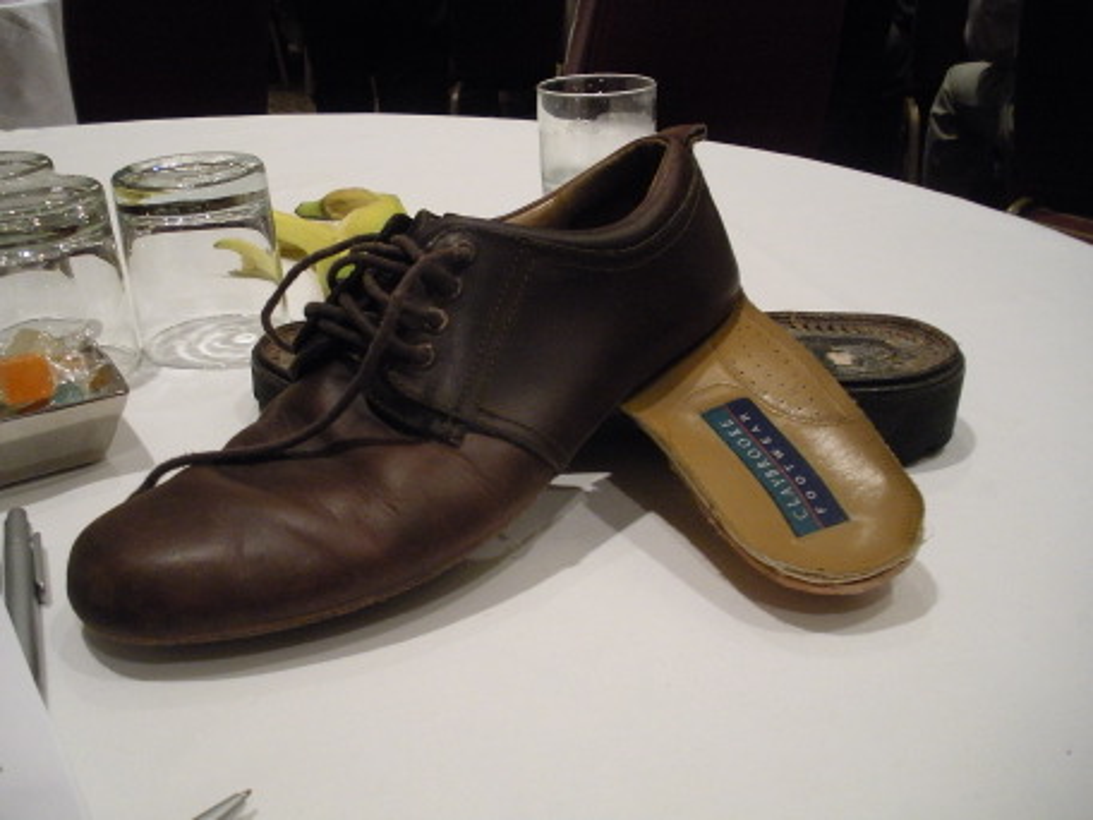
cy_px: 410
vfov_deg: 39.7
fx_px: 1137
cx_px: 546
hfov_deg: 51.4
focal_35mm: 36
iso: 400
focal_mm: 6.3
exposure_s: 1/25.8
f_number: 3.5
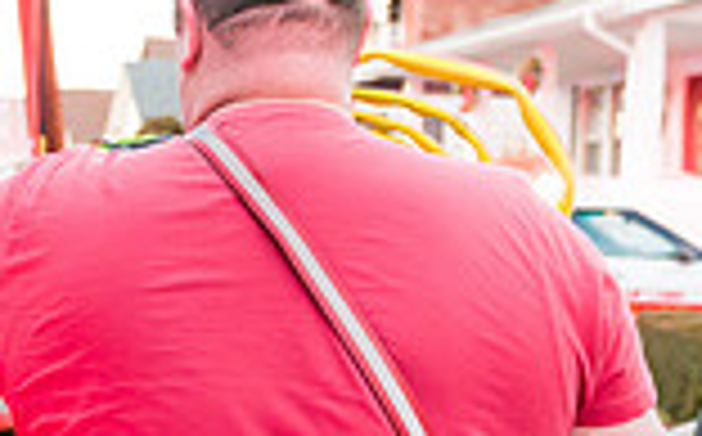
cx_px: 180
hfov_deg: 22.6
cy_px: 373
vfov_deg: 14.2
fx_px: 1738
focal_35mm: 91
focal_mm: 24
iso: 2000
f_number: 3.2
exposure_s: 1/250
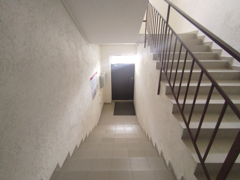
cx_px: 120
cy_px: 90
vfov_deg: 78.1
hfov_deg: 94.5
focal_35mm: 16
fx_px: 111
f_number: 2.2
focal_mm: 1.42
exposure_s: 1/25
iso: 645
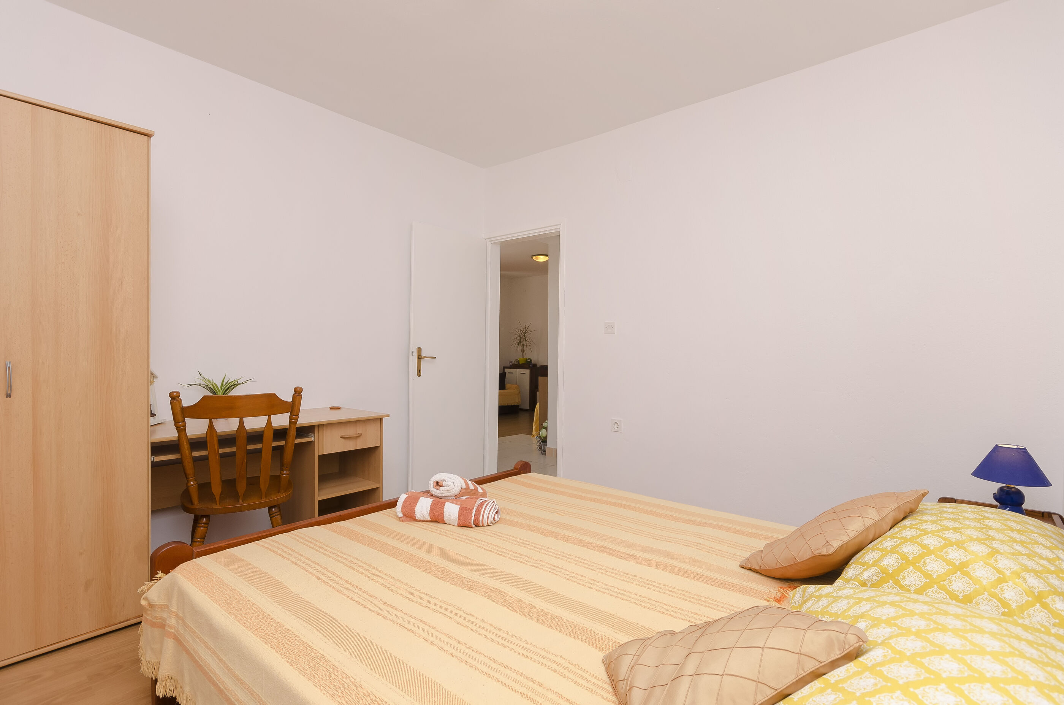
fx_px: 531
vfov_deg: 67.2
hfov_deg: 90.1
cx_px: 532
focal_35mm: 18
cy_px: 352
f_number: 9
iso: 250
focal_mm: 12
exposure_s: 1/80
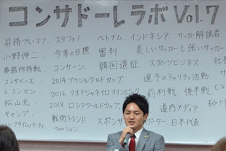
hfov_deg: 10.1
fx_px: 1275
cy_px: 95
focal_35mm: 203
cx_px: 151
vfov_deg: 6.8
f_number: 6.3
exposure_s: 1/30
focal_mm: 100
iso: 1250
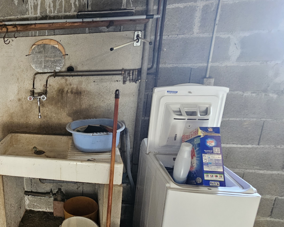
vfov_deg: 58.5
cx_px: 42
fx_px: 202
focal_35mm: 24
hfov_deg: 62.0
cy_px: 130
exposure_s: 1/33.3
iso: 320
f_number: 2.2
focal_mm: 2.2
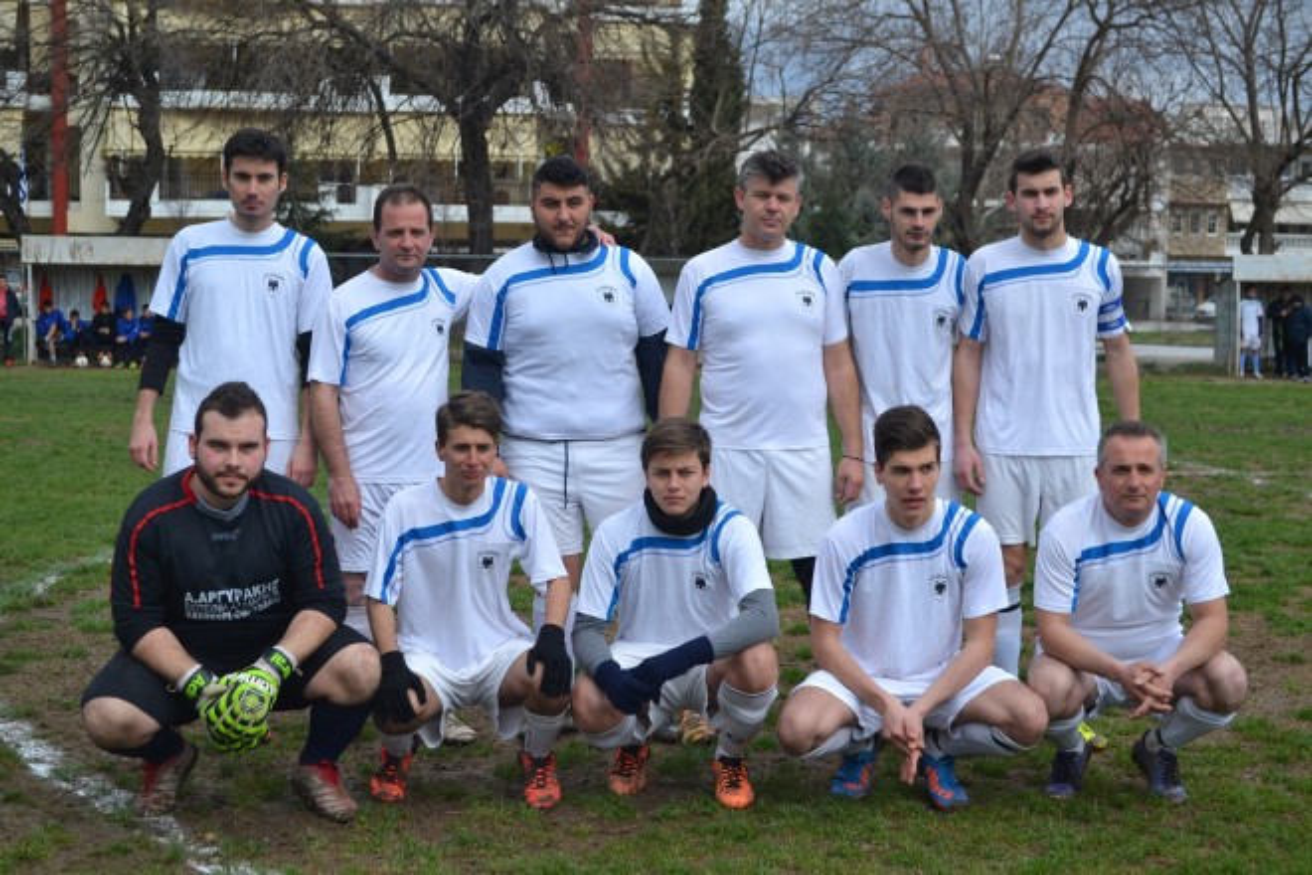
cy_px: 438
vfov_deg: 22.6
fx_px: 2186
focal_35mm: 60
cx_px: 656
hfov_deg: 33.4
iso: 400
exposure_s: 1/1250
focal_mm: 40
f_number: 5.6
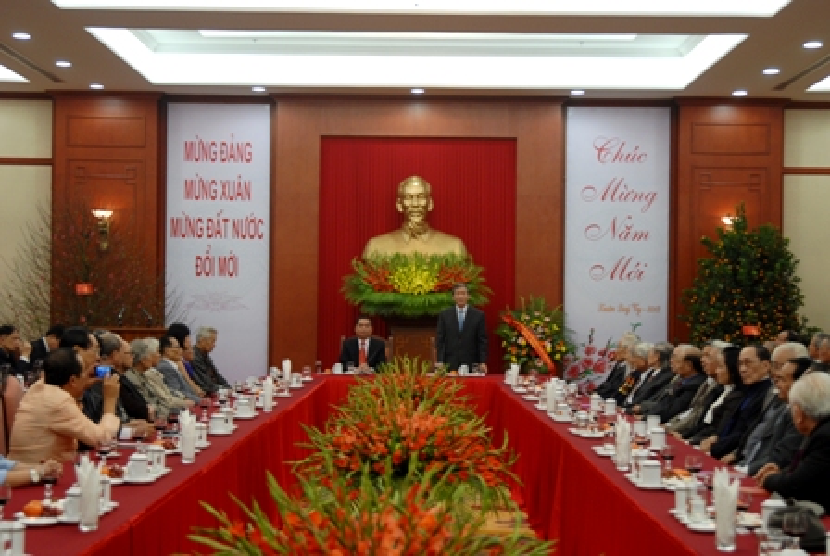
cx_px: 415
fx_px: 1558
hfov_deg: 29.8
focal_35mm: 68
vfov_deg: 20.2
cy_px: 278
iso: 320
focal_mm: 45
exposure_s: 1/30
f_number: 3.5
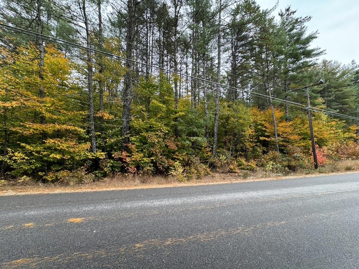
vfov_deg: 85.7
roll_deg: +0.9
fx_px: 145
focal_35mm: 14
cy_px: 134
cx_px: 180
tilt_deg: +6.7
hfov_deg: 102.1
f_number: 2.2
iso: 64
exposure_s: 1/99
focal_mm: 2.22
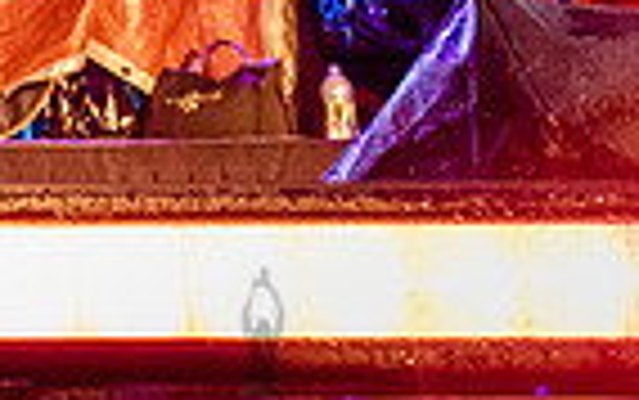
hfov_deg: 15.1
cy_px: -308
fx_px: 1987
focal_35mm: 114
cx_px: -611
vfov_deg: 10.8
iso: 5000
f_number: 3.2
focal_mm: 24
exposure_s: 1/125
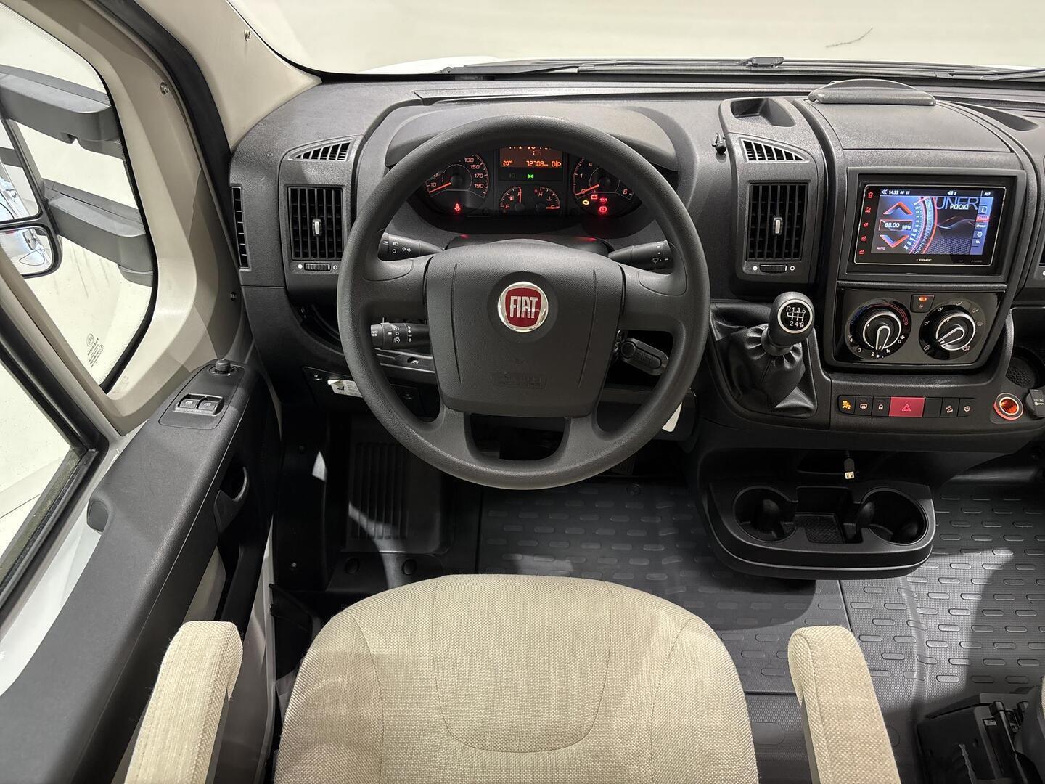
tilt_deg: -49.4
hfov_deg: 67.3
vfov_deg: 53.1
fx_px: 785
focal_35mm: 26
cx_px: 522
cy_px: 392
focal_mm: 5.96
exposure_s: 1/60
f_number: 1.6
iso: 250
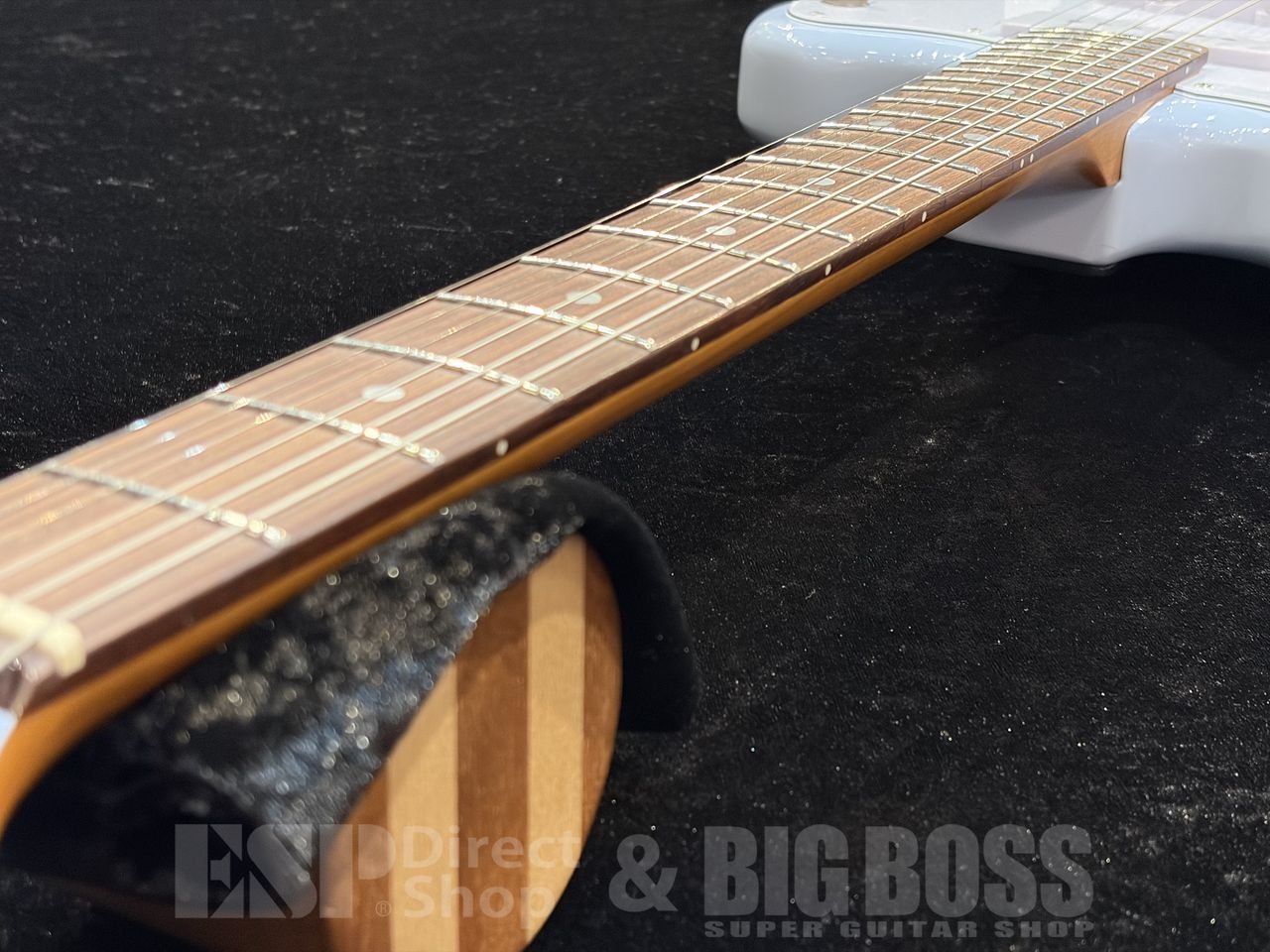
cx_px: 635
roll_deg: +1.2
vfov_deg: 28.0
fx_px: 1908
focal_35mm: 52
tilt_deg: -24.0
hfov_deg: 36.8
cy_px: 476
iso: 250
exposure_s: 1/40
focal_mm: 5.96
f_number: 1.6
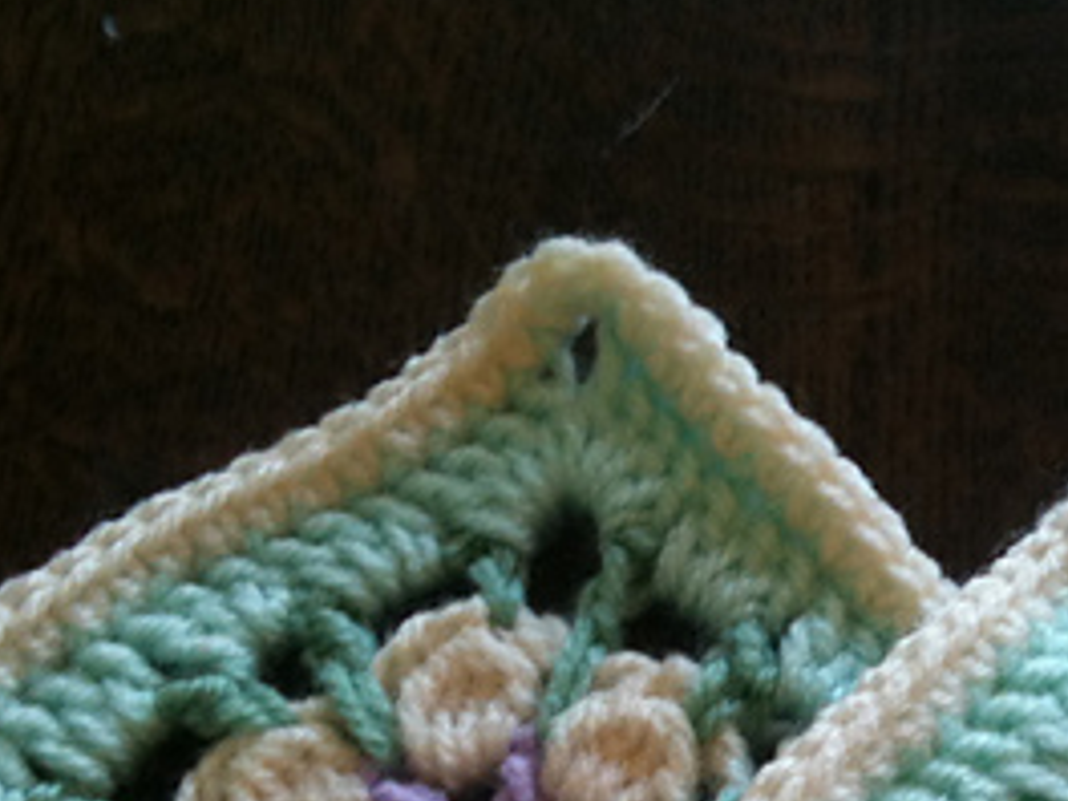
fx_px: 2622
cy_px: 939
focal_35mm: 85
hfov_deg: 22.4
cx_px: 975
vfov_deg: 16.7
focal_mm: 3.85
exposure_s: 1/20
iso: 80
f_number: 2.8
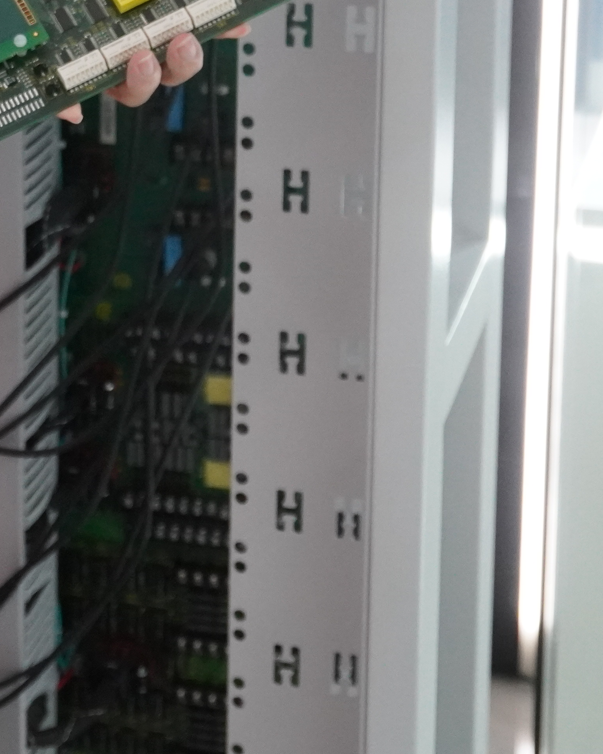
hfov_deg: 12.2
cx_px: -372
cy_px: 17
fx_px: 2643
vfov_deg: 15.9
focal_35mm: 118
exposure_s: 1/160
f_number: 4
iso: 2500
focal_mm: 27
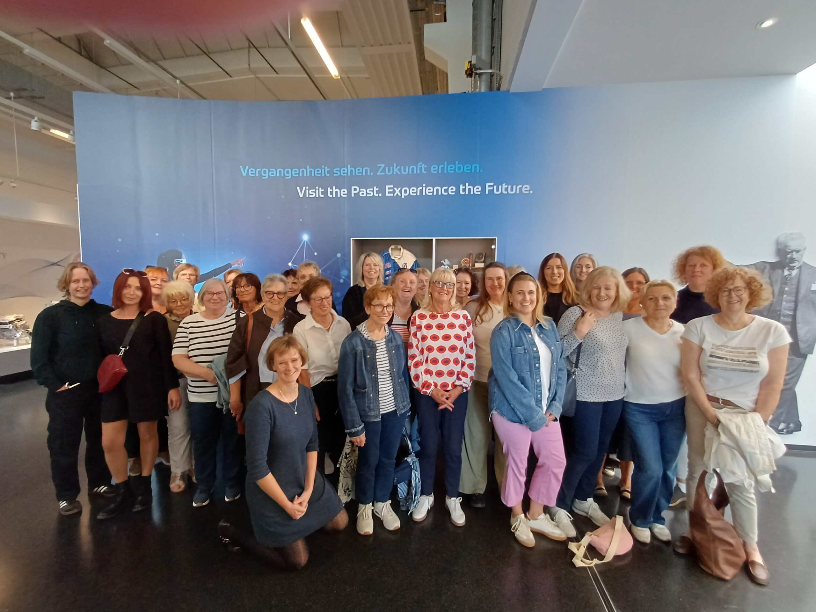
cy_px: 306
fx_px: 377
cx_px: 408
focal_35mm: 16
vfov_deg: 78.1
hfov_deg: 94.5
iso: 125
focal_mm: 1.64
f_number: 2.2
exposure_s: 1/50
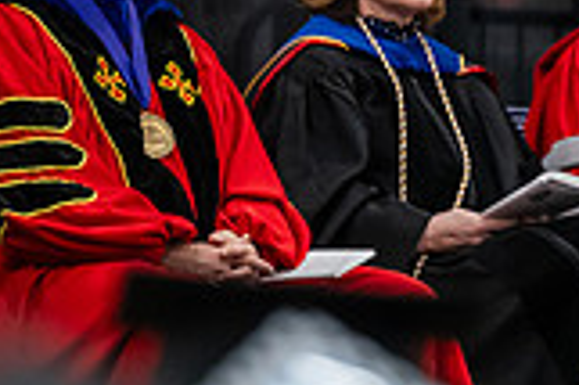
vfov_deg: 2.5
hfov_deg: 3.8
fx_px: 8692
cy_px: -182
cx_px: 895
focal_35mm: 541
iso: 2500
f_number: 3.2
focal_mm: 150
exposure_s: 1/200
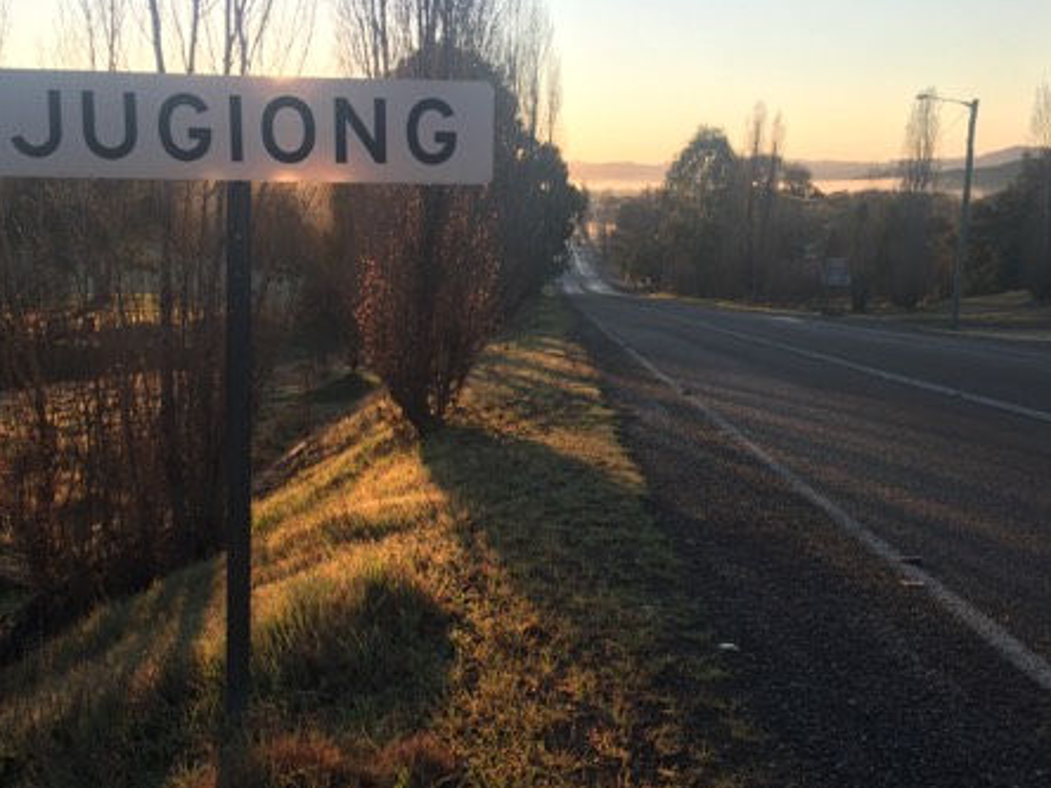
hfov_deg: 53.9
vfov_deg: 41.8
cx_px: 478
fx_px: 1032
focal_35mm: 34
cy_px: 414
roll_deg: -0.2
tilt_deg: -11.5
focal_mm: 4.15
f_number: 2.2
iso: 32
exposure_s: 1/264
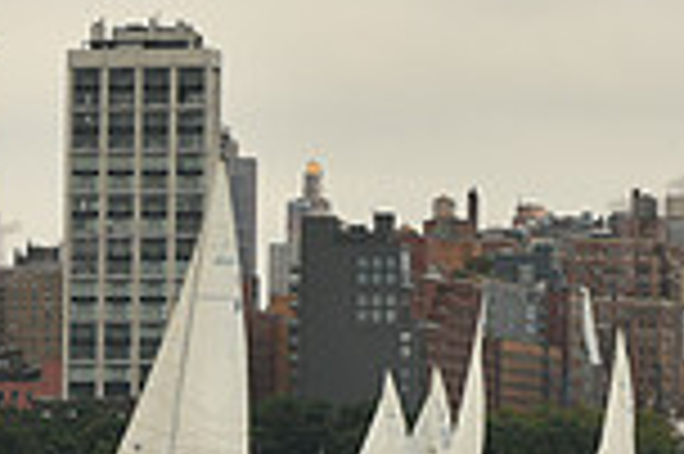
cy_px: 2
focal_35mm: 267
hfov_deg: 7.7
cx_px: 378
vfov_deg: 5.1
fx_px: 5067
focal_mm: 70
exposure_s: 1/1250
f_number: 8
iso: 320
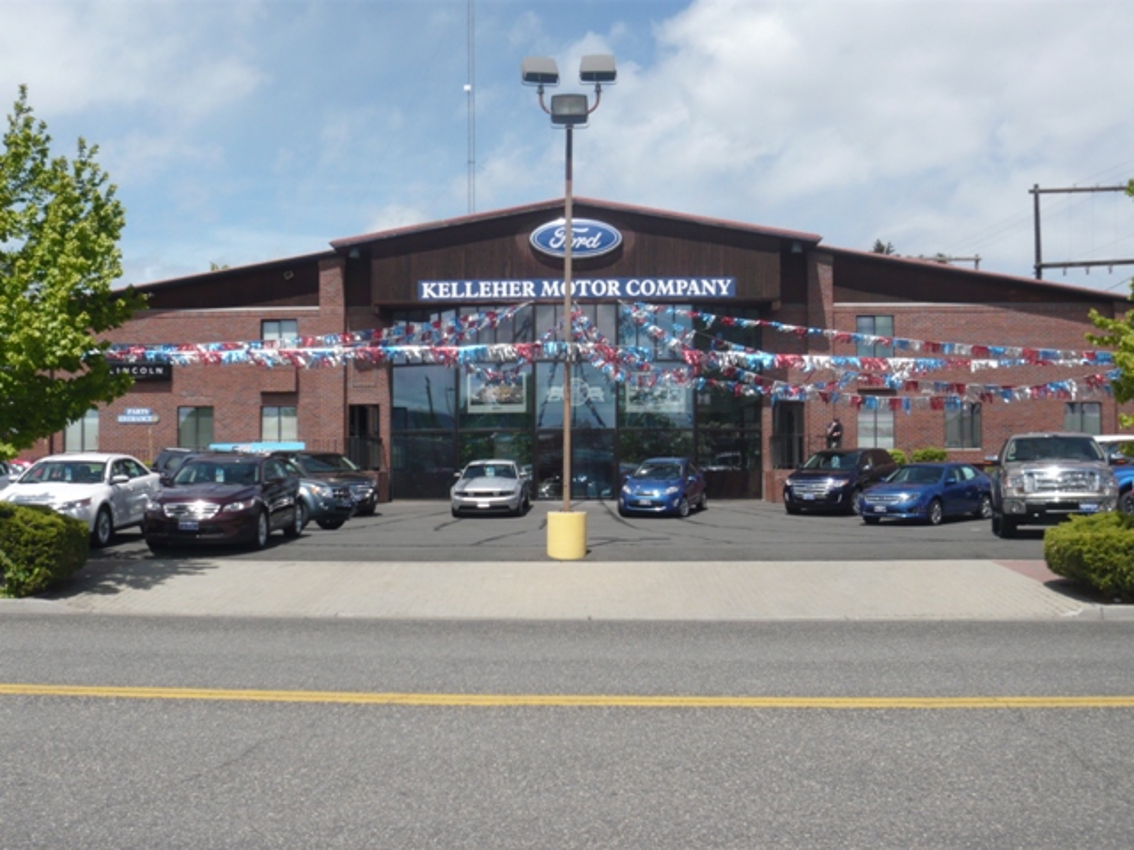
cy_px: 425
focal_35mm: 40
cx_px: 567
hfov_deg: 46.8
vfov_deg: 36.0
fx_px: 1310
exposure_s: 1/200
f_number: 9
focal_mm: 6.6
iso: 100
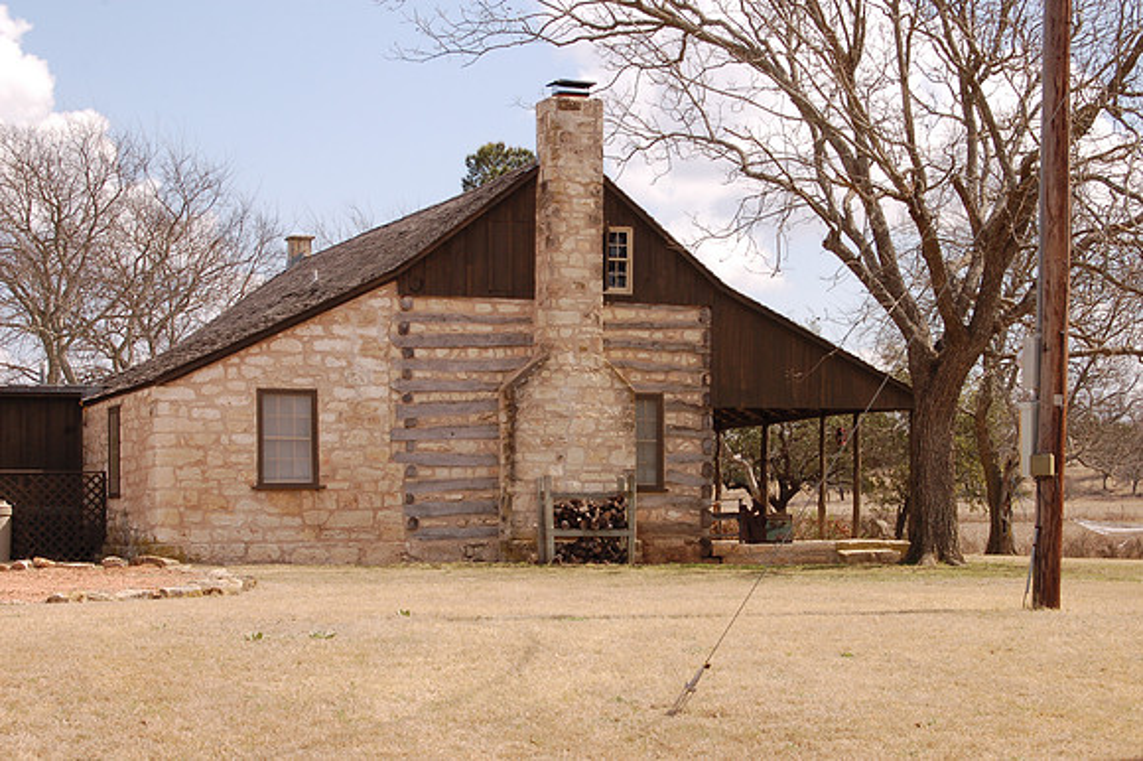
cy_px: 380
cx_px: 572
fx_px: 2618
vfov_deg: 16.5
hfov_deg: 24.6
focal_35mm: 82
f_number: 13
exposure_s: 1/160
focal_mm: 55
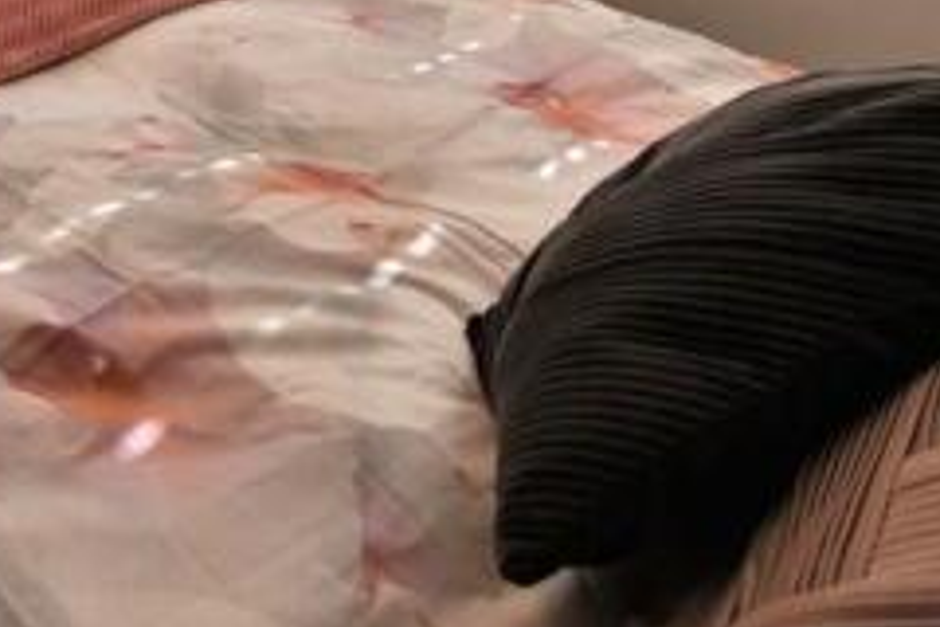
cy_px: -194
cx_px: 37
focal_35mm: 41
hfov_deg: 42.1
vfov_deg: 27.2
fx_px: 1070
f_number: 5.6
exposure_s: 1/125
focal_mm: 10
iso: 100
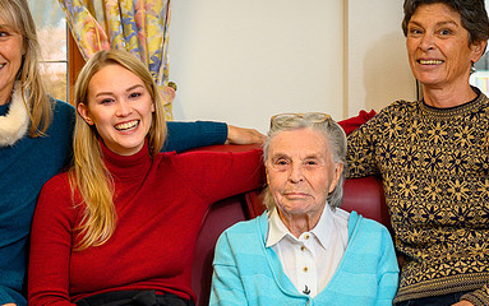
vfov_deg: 13.9
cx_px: 225
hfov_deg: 22.1
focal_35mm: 94
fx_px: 1254
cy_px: 177
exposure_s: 1/100
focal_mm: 61
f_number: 4
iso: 800
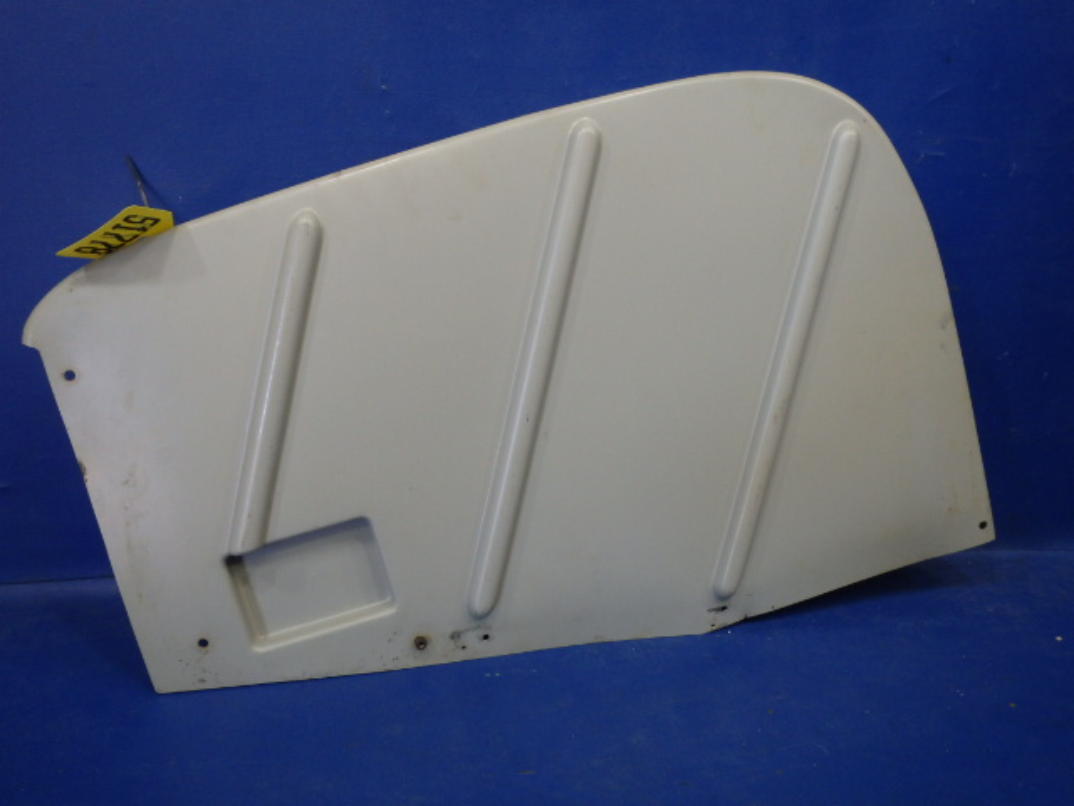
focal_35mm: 28
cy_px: 403
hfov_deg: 63.4
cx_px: 537
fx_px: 869
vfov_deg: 49.7
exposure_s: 1/30
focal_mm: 5
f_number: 3.9
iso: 320
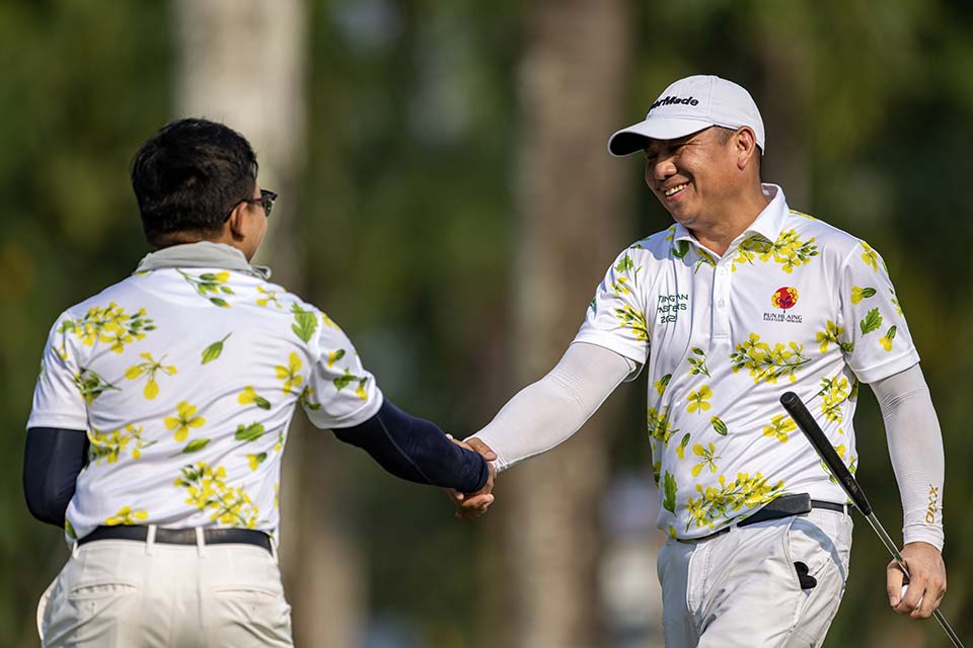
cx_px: 486
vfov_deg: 3.4
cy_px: 324
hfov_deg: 5.2
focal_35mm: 400
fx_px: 10810
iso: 180
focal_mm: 400
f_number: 2.8
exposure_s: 1/2500
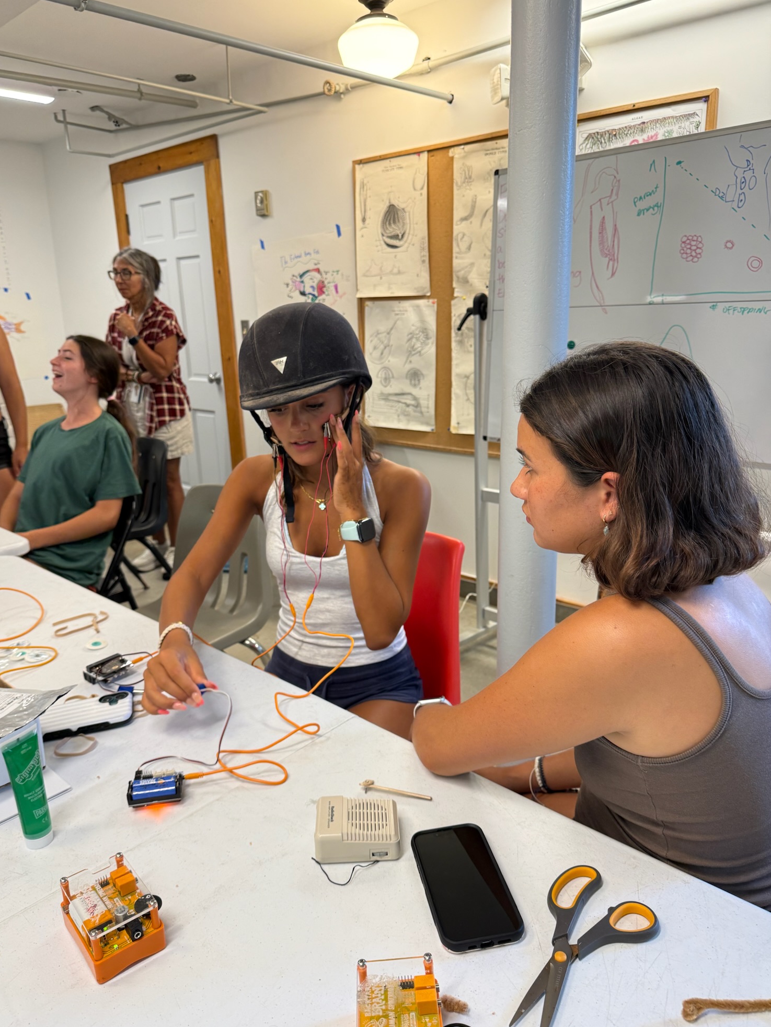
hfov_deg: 54.9
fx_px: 742
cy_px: 525
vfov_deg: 69.4
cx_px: 372
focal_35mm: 25
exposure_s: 1/60
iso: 100
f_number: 1.78
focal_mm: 6.76
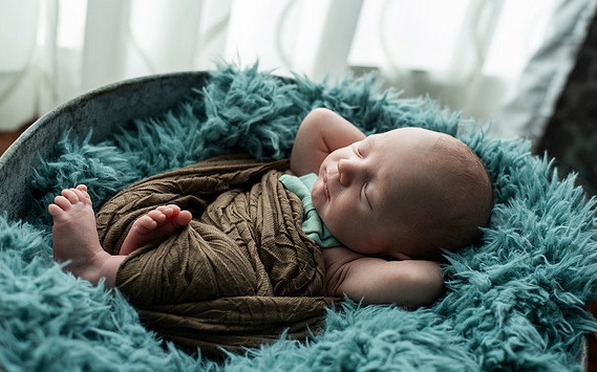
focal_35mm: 52
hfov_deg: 38.9
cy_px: 192
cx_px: 295
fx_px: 846
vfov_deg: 24.8
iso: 1000
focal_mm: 50
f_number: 3.2
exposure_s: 1/500
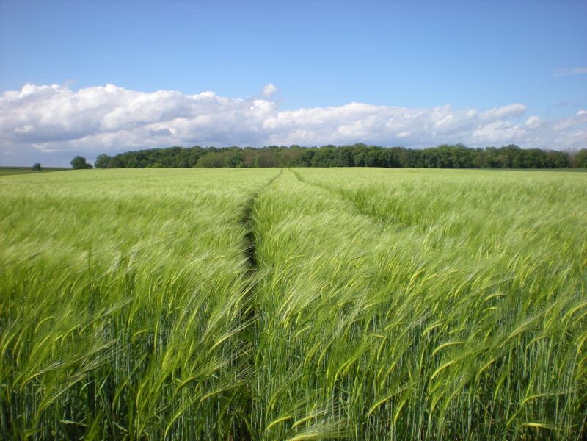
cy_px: 220
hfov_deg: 49.0
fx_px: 644
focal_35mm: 38
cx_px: 294
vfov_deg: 37.7
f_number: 4.6
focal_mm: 6.3
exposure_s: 1/505
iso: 64
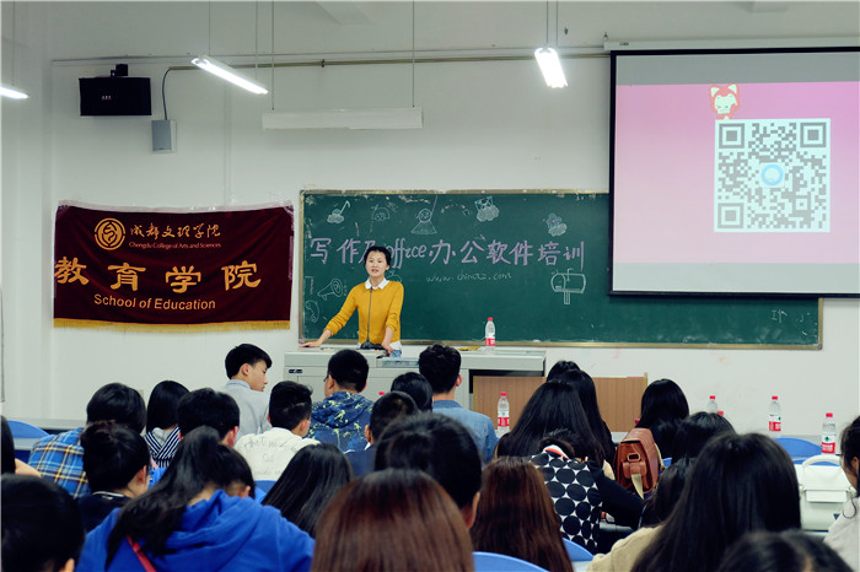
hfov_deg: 37.5
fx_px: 1265
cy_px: 286
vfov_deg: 25.5
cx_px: 430
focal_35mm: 53
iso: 1250
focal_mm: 35.5
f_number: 5
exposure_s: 1/30
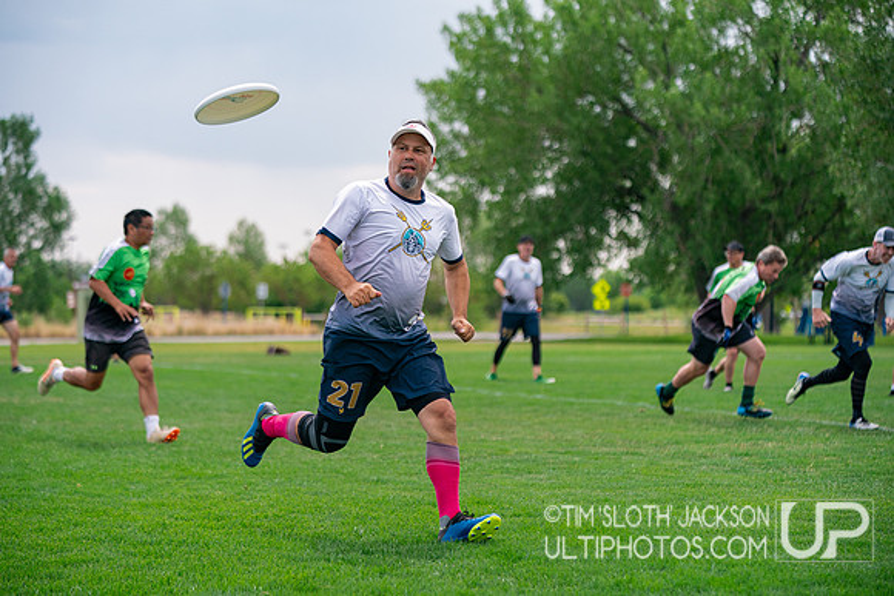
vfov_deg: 15.5
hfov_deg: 23.1
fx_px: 2186
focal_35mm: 88
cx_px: 447
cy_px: 298
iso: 500
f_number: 2.8
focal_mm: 88
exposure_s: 1/8000
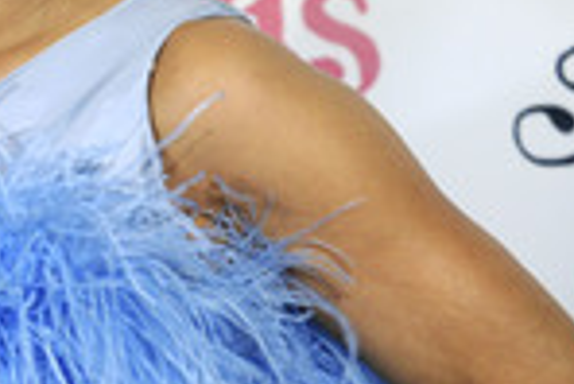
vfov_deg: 4.9
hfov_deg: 7.3
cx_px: -237
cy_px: -23
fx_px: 4453
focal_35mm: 279
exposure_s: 1/320
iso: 1600
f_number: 4
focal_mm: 92
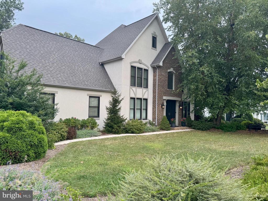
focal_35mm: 24
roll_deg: -1.0
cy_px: 100
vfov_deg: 56.8
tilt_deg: +2.0
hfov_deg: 71.6
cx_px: 134
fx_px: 186
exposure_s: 1/448
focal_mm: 6.76
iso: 80
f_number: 1.78
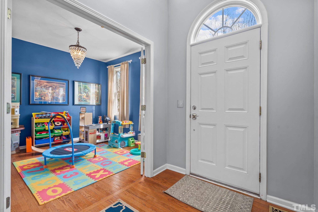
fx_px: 141
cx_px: 159
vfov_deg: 73.7
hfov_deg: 96.7
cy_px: 106
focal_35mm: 16
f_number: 8
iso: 400
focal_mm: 16
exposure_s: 1/1.43
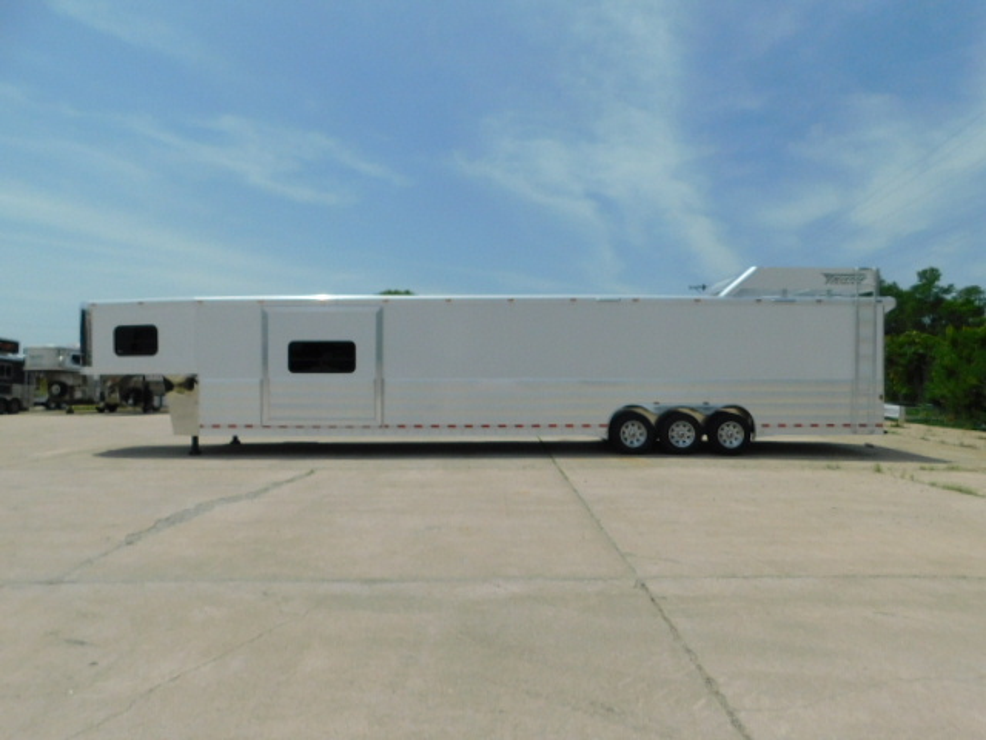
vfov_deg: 58.9
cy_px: 370
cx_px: 493
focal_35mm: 23
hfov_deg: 73.9
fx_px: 655
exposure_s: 1/1000
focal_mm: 4
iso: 125
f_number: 6
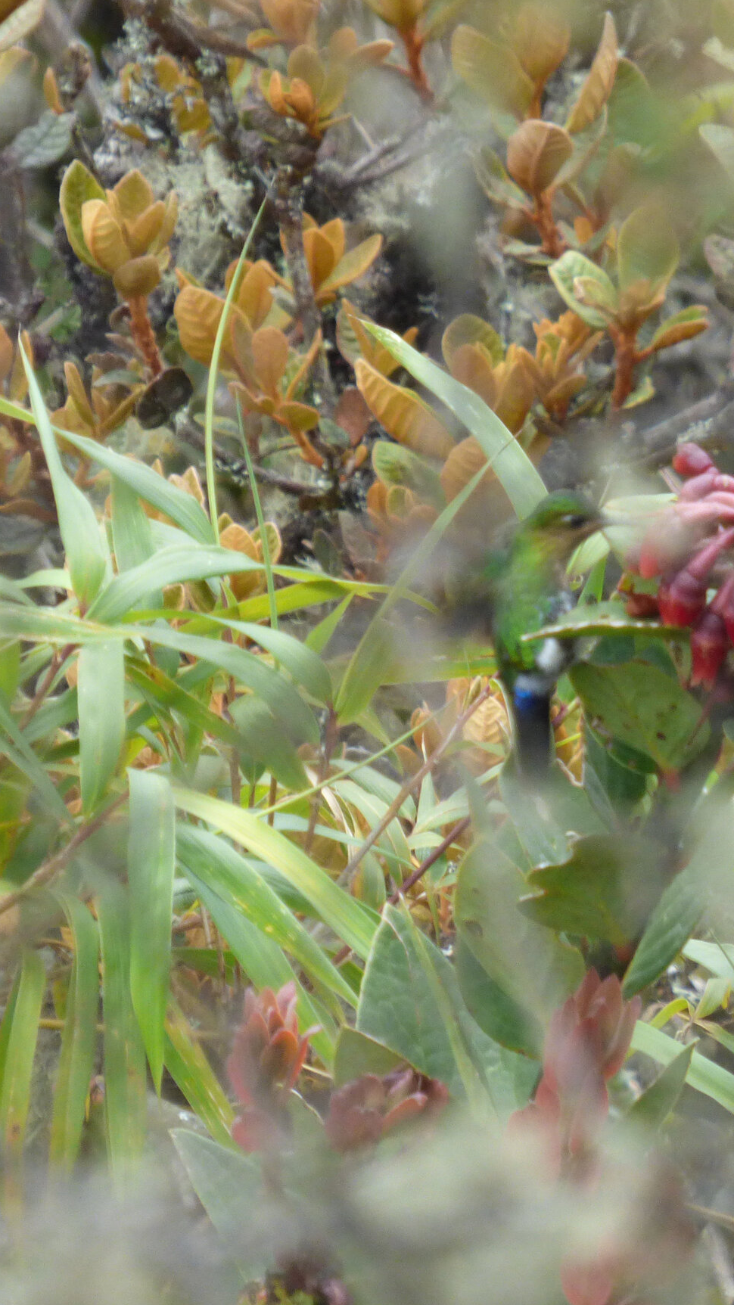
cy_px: 652
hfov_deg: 1.3
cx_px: 395
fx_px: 33536
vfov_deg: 2.2
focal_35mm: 969
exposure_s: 1/80
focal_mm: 108.4
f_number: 5.6
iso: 400
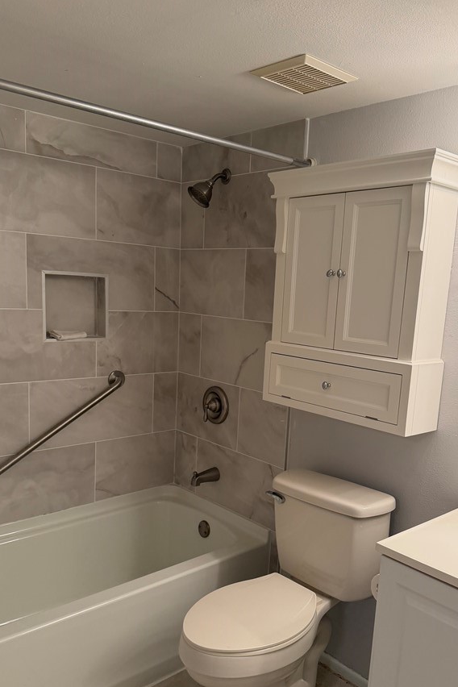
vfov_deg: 61.7
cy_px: 385
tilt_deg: -9.5
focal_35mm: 30
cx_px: 252
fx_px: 572
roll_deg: -3.4
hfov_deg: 43.6
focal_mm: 6.76
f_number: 1.78
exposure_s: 1/122
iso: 200
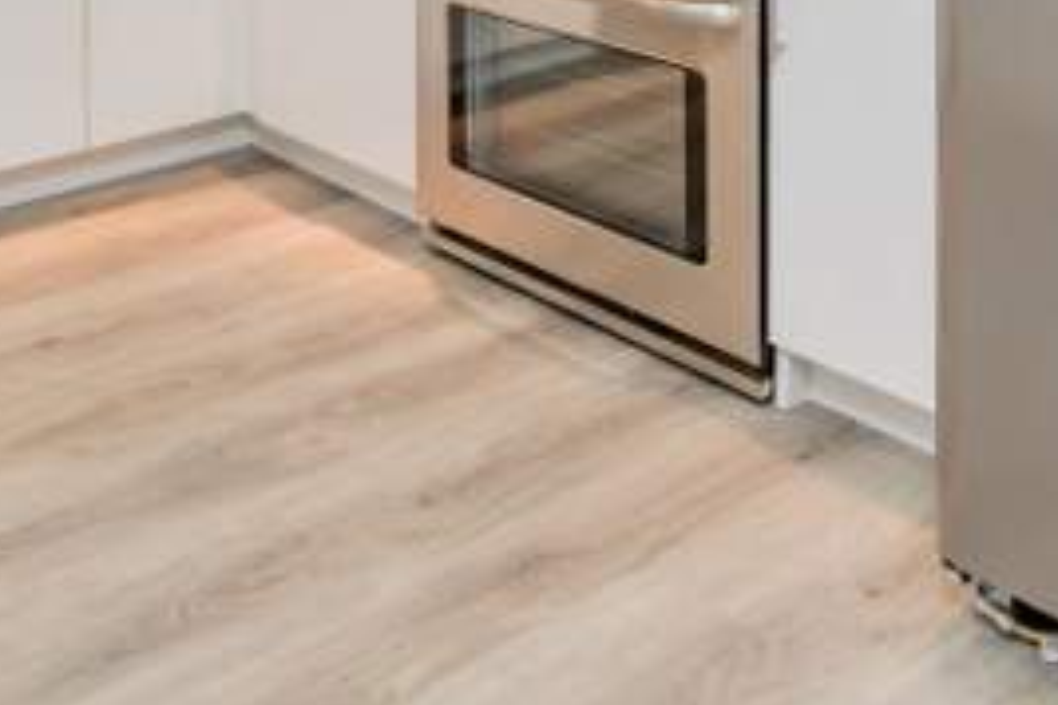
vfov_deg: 23.4
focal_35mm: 50
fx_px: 1455
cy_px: -259
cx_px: 476
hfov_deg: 39.9
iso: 200
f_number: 6.3
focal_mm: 11
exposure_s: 1/15
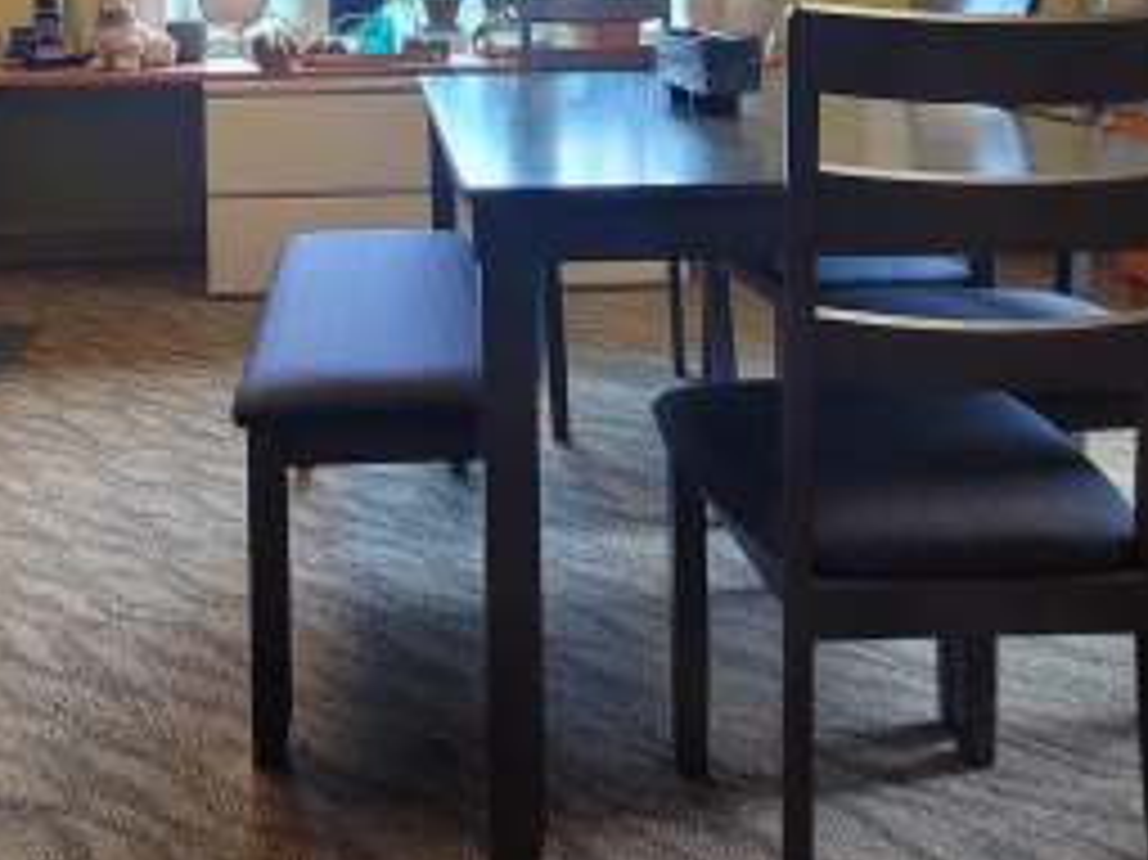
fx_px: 1127
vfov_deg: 36.5
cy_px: -45
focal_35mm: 34
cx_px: 376
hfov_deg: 52.9
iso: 64
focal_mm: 1.74
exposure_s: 1/60
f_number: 2.2
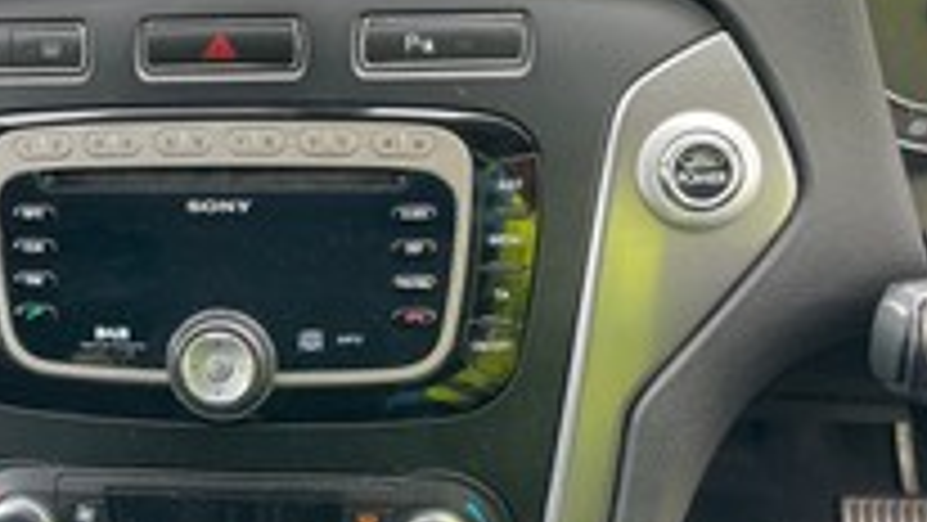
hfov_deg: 41.7
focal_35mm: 48
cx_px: 238
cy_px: 243
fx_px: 1180
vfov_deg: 24.9
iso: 64
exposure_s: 1/121
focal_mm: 4.2
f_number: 1.6
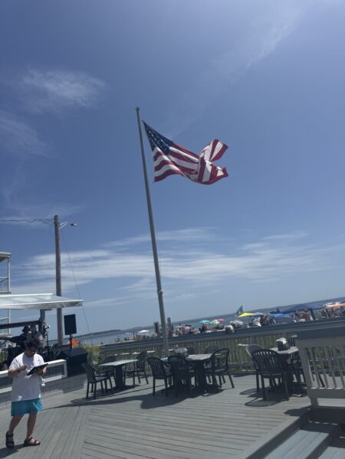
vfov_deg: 71.6
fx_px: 319
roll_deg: +7.8
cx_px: 172
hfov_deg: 56.8
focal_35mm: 24
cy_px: 230
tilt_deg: +16.2
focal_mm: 6.76
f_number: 1.78
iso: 80
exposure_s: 1/9091
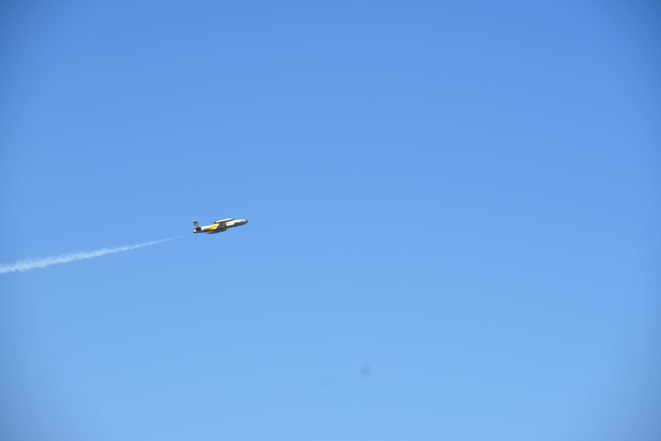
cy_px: 220
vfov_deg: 8.7
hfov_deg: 13.0
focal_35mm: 158
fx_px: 2892
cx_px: 330
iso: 110
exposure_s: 1/500
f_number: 8
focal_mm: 105
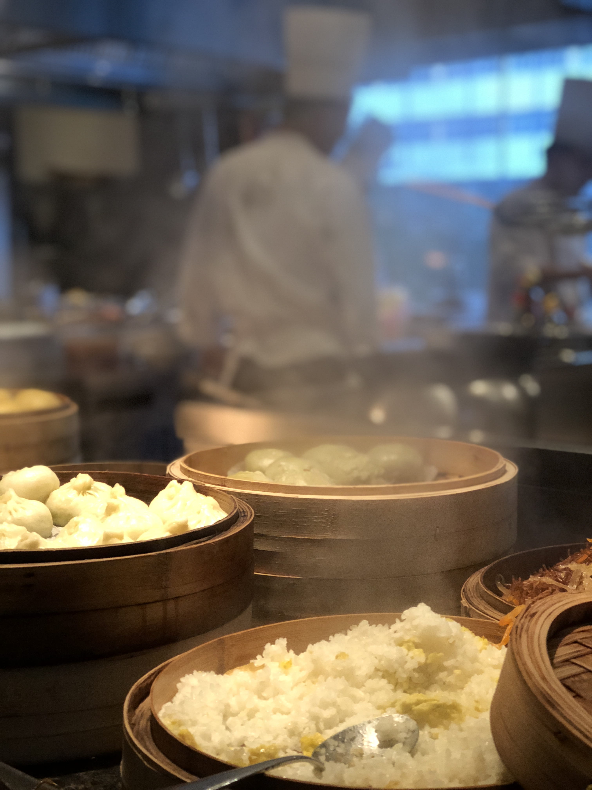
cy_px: 395
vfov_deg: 33.8
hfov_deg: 25.7
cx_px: 296
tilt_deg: -7.9
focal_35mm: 57
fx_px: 1300
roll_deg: -0.2
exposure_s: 1/33
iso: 400
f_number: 2.8
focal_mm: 6.6
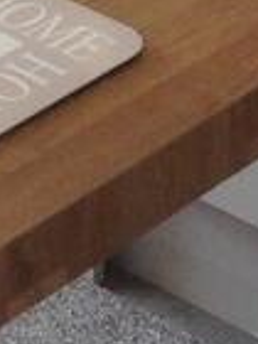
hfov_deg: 5.8
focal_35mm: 256
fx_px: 2544
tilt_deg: -12.3
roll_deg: +0.8
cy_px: -612
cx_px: 50
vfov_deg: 7.1
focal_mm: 4.28
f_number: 2.4
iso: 64
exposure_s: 1/40
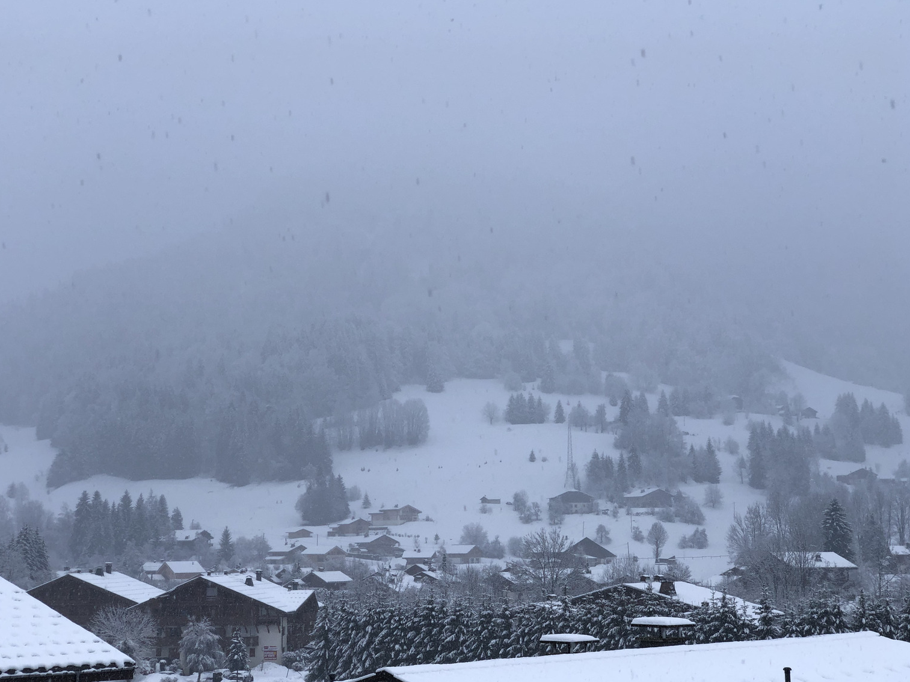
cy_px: 349
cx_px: 445
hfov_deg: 34.9
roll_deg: +1.3
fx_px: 1446
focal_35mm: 55
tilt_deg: +8.4
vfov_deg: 26.6
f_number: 2.4
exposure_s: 1/279
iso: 16
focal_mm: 6
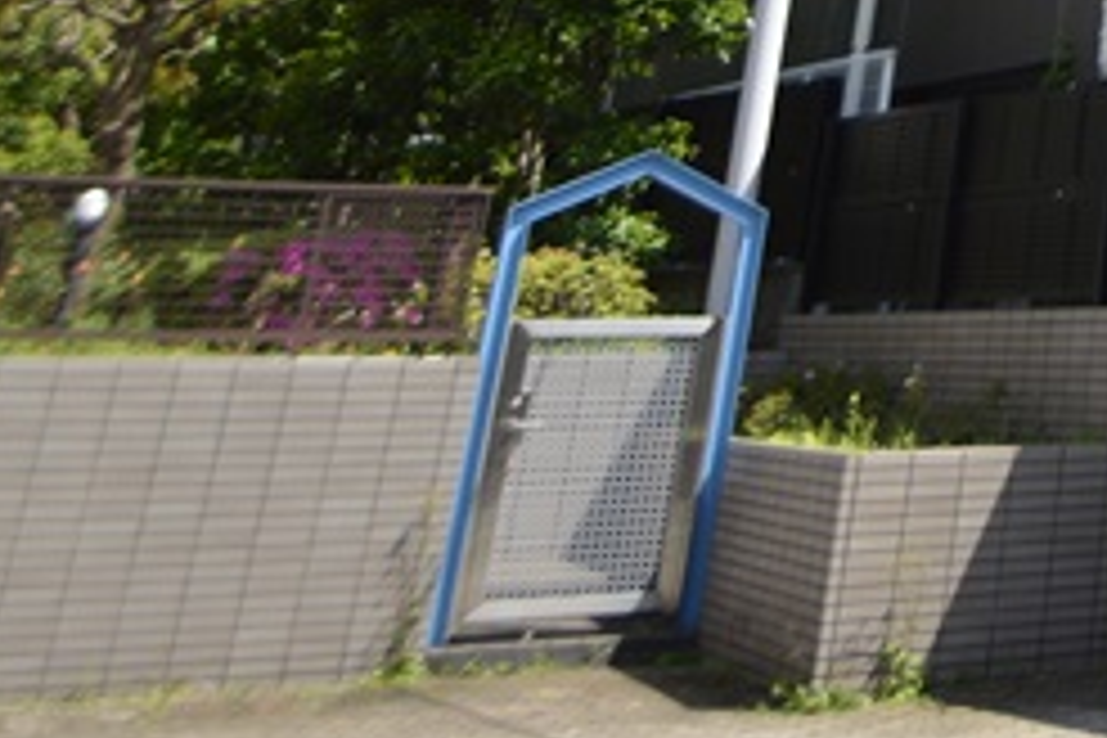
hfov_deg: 21.4
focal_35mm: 70
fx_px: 2152
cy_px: -662
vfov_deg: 15.9
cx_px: 1879
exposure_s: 1/200
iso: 100
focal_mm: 12
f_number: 7.1
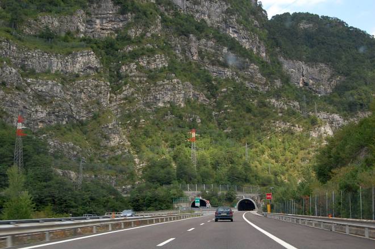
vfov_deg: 26.4
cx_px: 188
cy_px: 124
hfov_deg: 38.9
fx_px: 530
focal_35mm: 51
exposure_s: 1/160
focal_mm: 34
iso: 400
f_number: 9
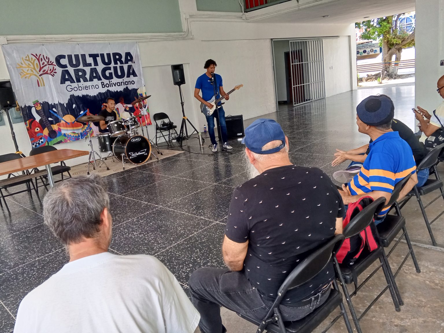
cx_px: 222
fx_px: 346
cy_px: 166
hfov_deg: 65.3
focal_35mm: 27
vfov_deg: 51.4
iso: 149
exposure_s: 1/100
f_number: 1.6
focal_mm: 4.09
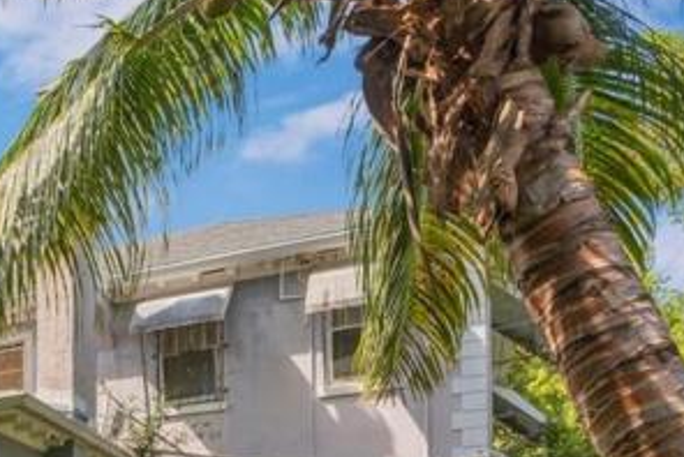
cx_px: -266
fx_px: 970
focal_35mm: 51
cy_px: 649
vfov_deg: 22.6
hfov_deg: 29.1
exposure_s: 1/160
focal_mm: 14
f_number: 8
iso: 100
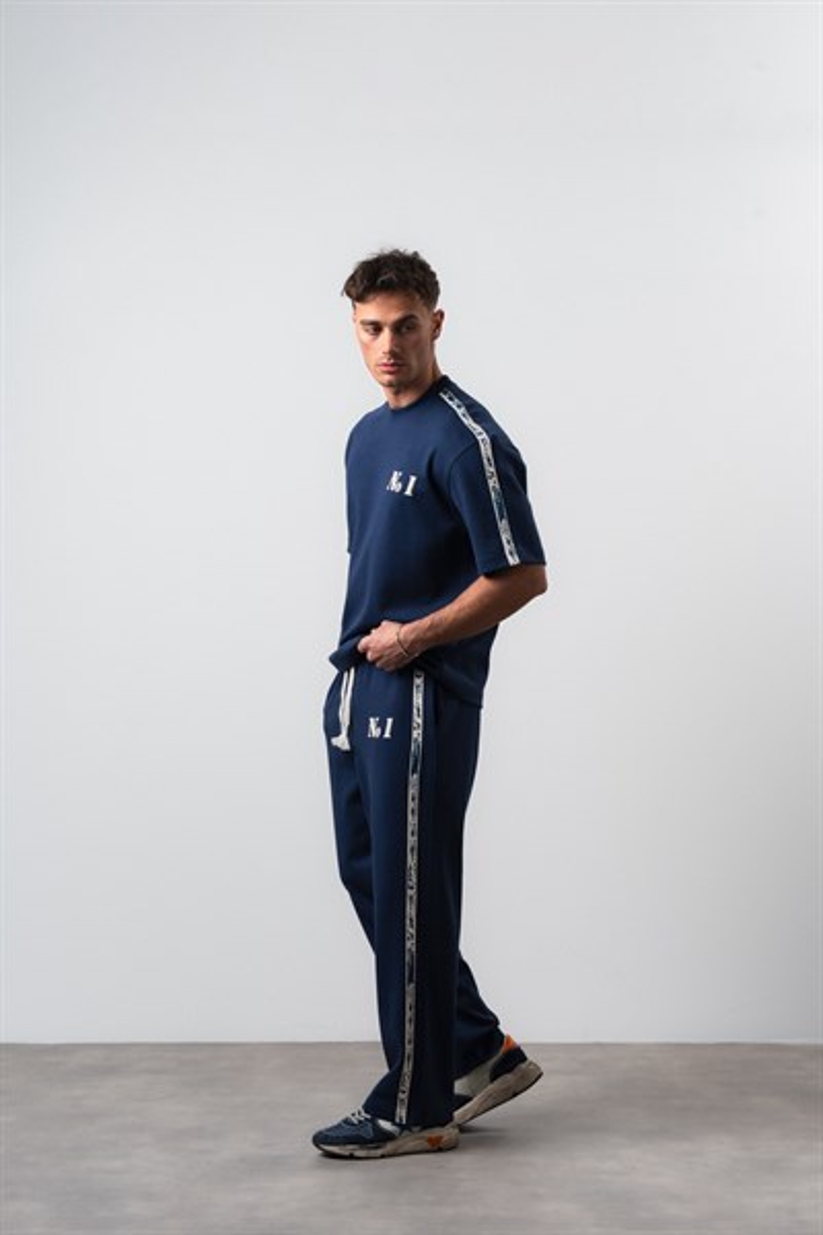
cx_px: 412
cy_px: 618
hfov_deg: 19.5
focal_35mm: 70
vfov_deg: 28.8
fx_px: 2400
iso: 100
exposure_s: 1/125
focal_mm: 70
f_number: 10
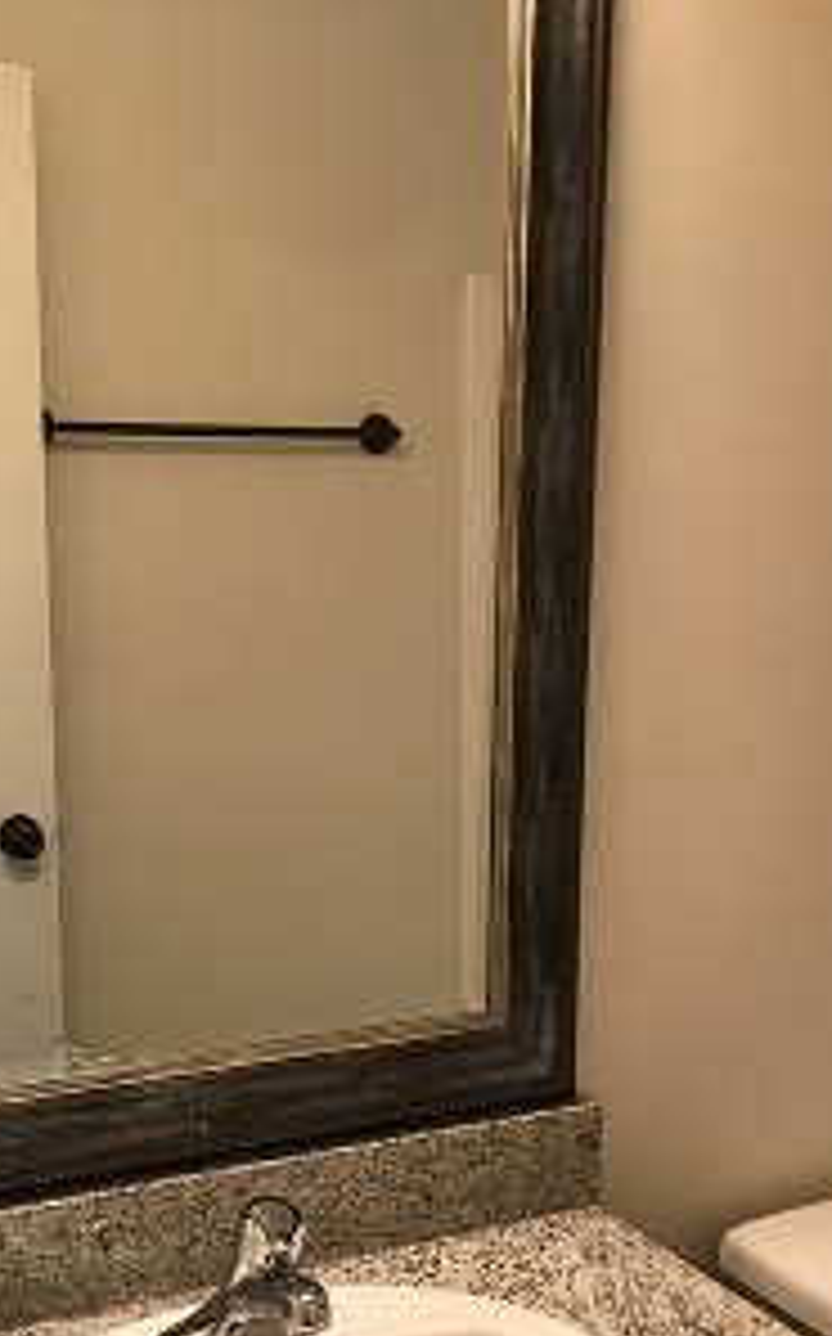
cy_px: 850
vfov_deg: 41.5
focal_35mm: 48
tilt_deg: -11.9
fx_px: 1746
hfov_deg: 26.8
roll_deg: +0.1
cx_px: 342
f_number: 1.8
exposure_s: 1/24
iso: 40
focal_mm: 3.99
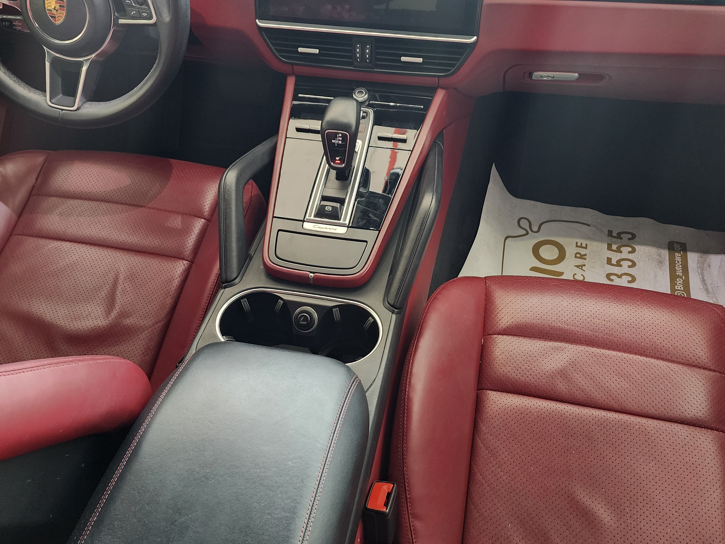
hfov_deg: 56.8
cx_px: 376
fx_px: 670
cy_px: 186
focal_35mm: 32
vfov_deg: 43.6
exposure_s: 1/100
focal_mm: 6.4
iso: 400
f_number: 1.8
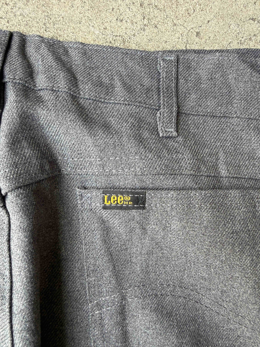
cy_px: 174
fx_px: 240
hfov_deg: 56.8
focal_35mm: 24
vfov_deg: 71.6
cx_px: 130
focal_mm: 2.22
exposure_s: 1/99
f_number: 2.2
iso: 64
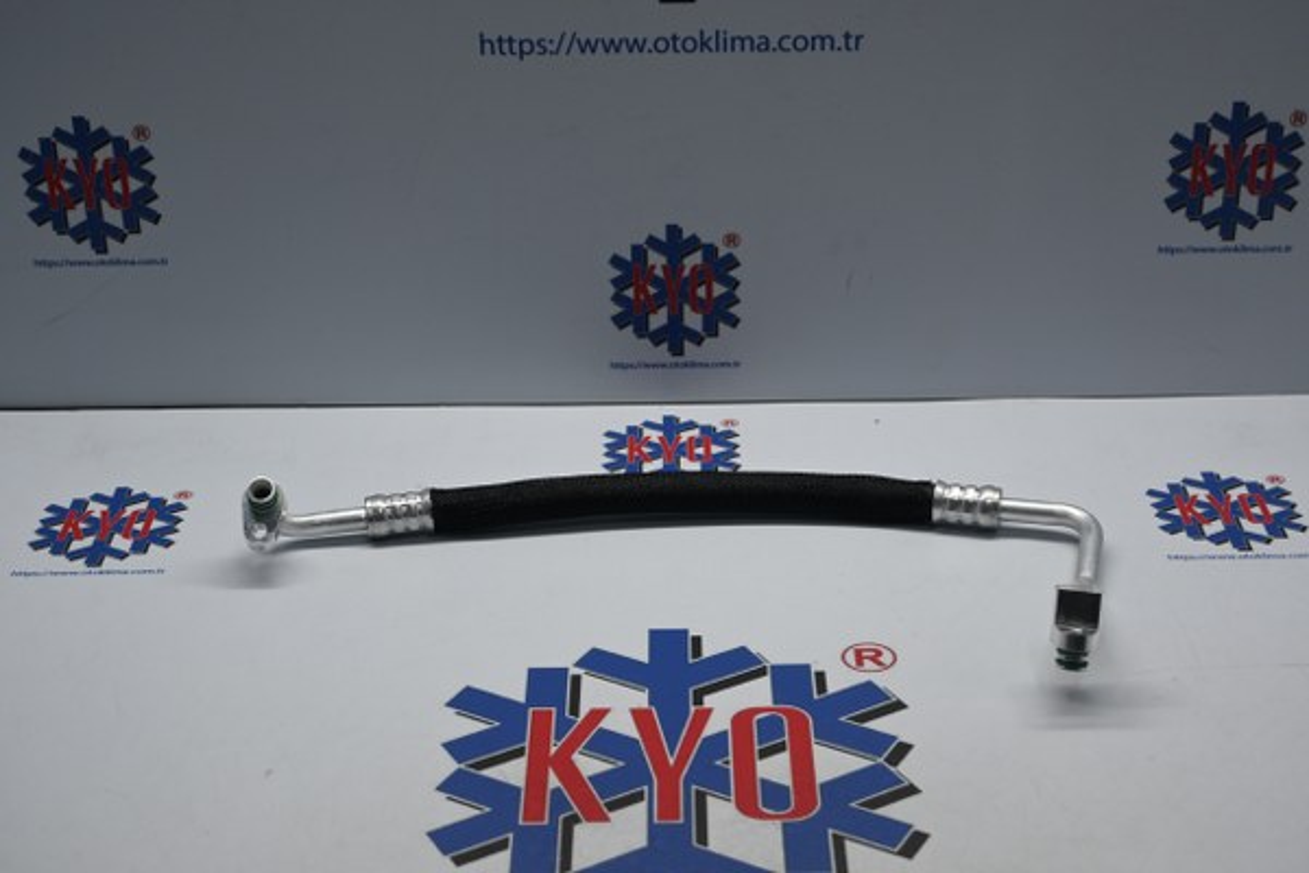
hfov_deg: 33.4
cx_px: 654
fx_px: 2181
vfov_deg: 22.6
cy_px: 436
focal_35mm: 60
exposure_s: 1/60
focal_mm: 40
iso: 250
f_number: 5.6
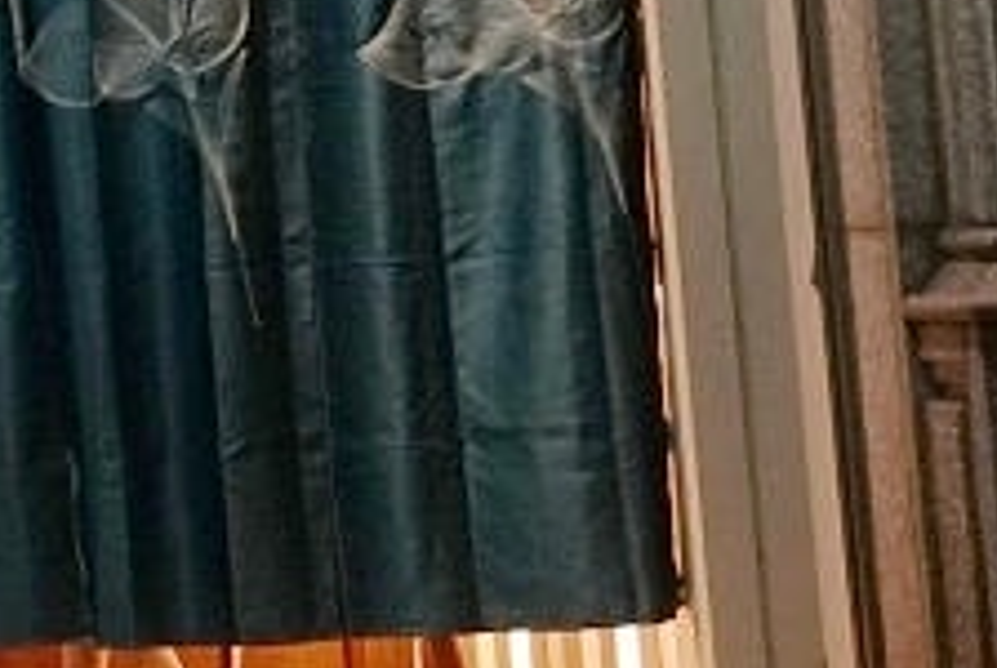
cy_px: -641
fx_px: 5934
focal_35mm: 214
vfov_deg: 6.3
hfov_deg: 8.6
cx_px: -1500
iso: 2000
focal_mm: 40
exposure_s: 1/160
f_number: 2.8
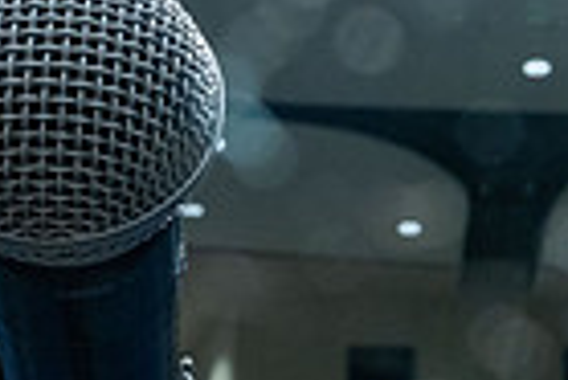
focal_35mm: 100
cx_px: 535
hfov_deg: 19.9
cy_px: 92
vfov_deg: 13.7
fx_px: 1579
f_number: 14
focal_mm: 24
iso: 1600
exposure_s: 1/20
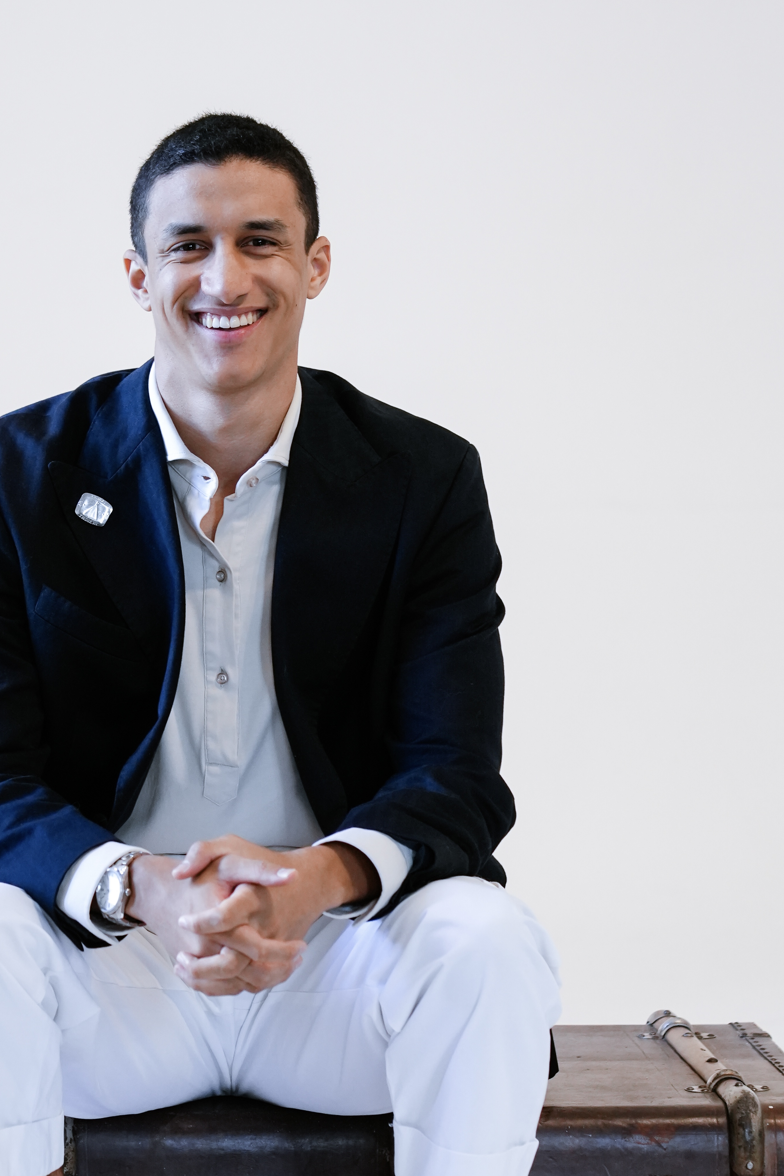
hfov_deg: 9.4
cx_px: 230
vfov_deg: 14.1
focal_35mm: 146
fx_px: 4769
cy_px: 609
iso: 1600
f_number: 4.5
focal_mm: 85
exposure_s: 1/125
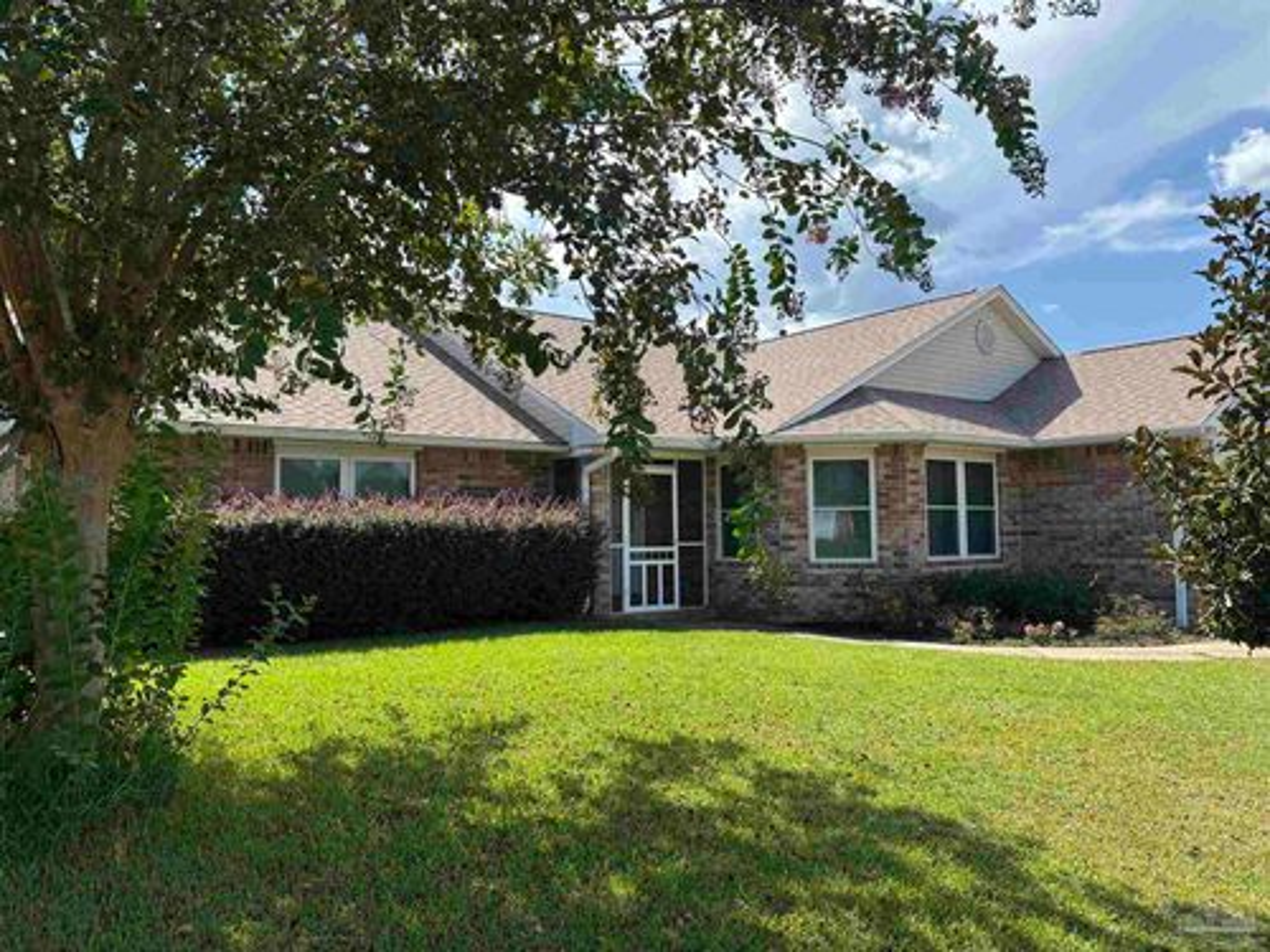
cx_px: 635
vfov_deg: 53.1
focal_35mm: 26
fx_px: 954
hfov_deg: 67.3
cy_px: 476
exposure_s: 1/1949
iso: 50
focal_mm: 5.96
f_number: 1.6
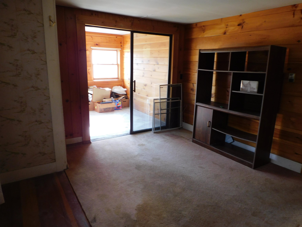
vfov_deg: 56.8
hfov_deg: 71.6
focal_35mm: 24
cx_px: 151
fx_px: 209
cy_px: 114
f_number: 3.3
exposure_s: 1/30
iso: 180
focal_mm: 4.3
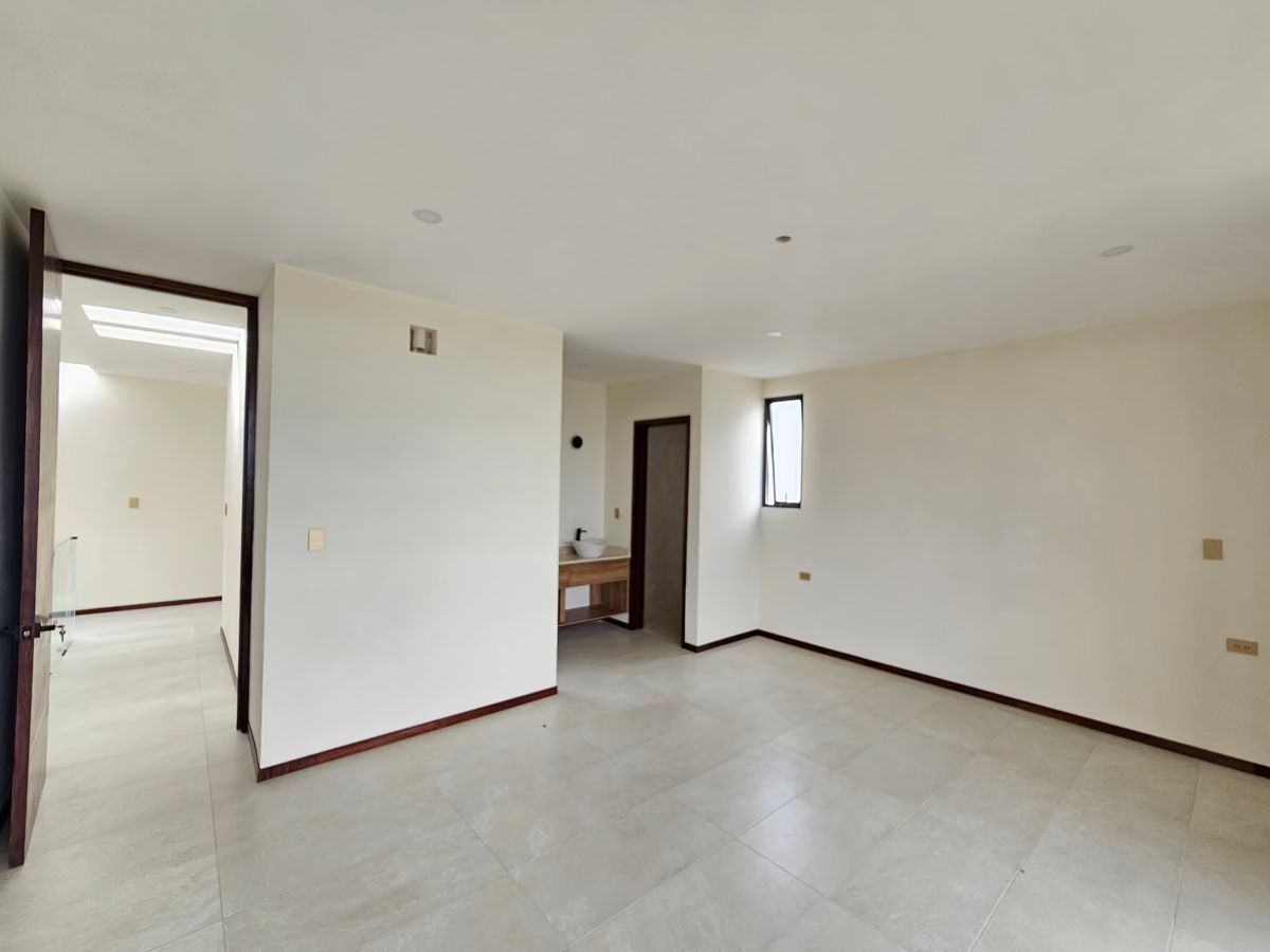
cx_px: 635
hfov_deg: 106.2
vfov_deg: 89.9
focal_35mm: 13
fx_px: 477
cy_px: 476
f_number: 2.2
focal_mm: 2.2
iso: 64
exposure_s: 1/120
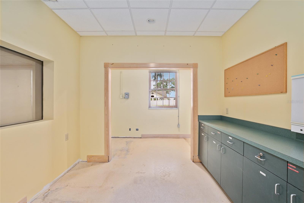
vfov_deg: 81.2
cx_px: 152
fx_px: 118
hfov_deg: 104.3
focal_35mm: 14
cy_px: 102
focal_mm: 14
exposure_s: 1/2
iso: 400
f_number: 7.1
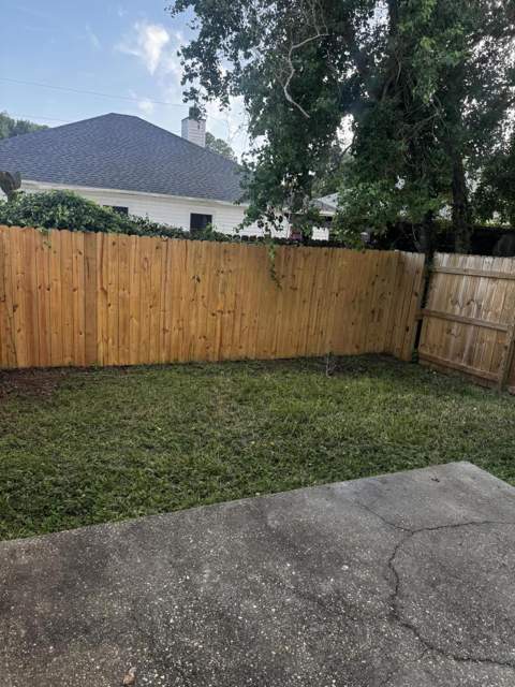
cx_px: 258
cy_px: 344
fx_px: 476
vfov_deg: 71.6
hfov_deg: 56.8
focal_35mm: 24
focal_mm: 6.76
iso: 80
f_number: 1.78
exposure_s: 1/247
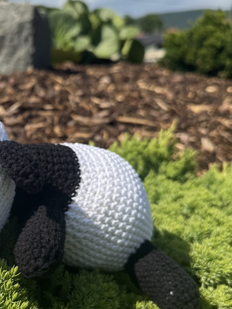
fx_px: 456
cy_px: 182
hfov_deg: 27.3
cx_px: 11
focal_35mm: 51
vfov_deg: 37.4
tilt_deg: -11.6
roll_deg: +0.8
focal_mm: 6.76
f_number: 1.78
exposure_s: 1/4950
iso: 80
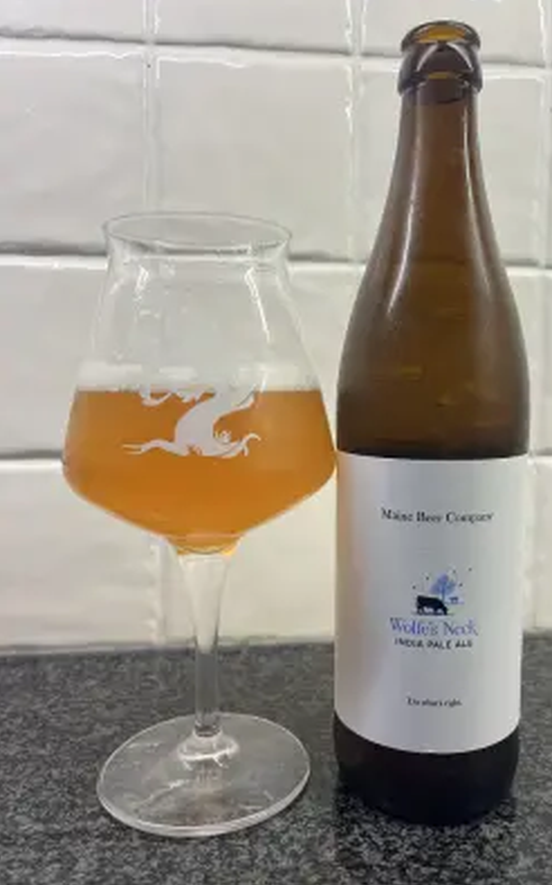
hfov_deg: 44.3
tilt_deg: -7.1
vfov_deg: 66.5
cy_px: 438
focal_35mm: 28
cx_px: 334
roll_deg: -0.3
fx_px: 674
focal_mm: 5.1
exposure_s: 1/100
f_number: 1.6
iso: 50
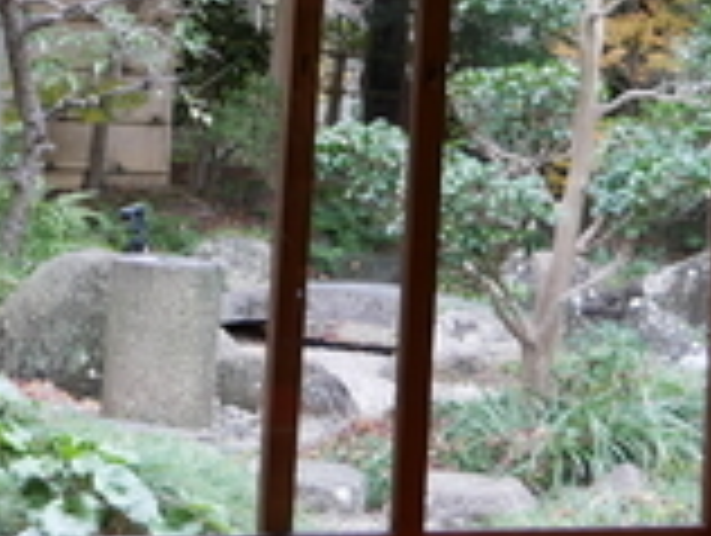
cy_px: -74
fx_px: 2654
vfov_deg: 11.3
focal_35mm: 129
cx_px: 207
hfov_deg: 15.2
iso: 320
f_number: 3.8
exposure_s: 1/60
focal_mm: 17
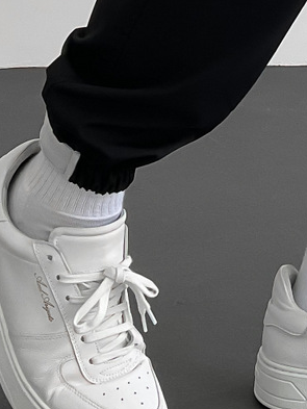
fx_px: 1395
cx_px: 328
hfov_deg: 12.4
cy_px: -185
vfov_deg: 15.5
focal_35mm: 118
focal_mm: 3
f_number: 1.8
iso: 32
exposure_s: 1/120
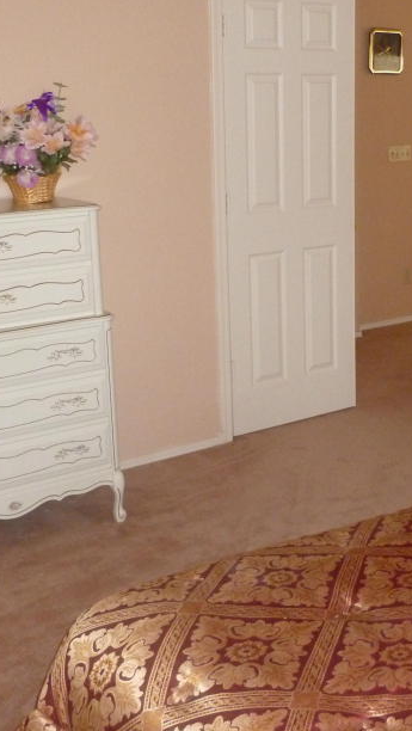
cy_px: 302
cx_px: 349
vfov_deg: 40.4
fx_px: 989
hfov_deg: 23.1
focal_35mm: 51
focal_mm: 5
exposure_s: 1/60
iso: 400
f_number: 3.3
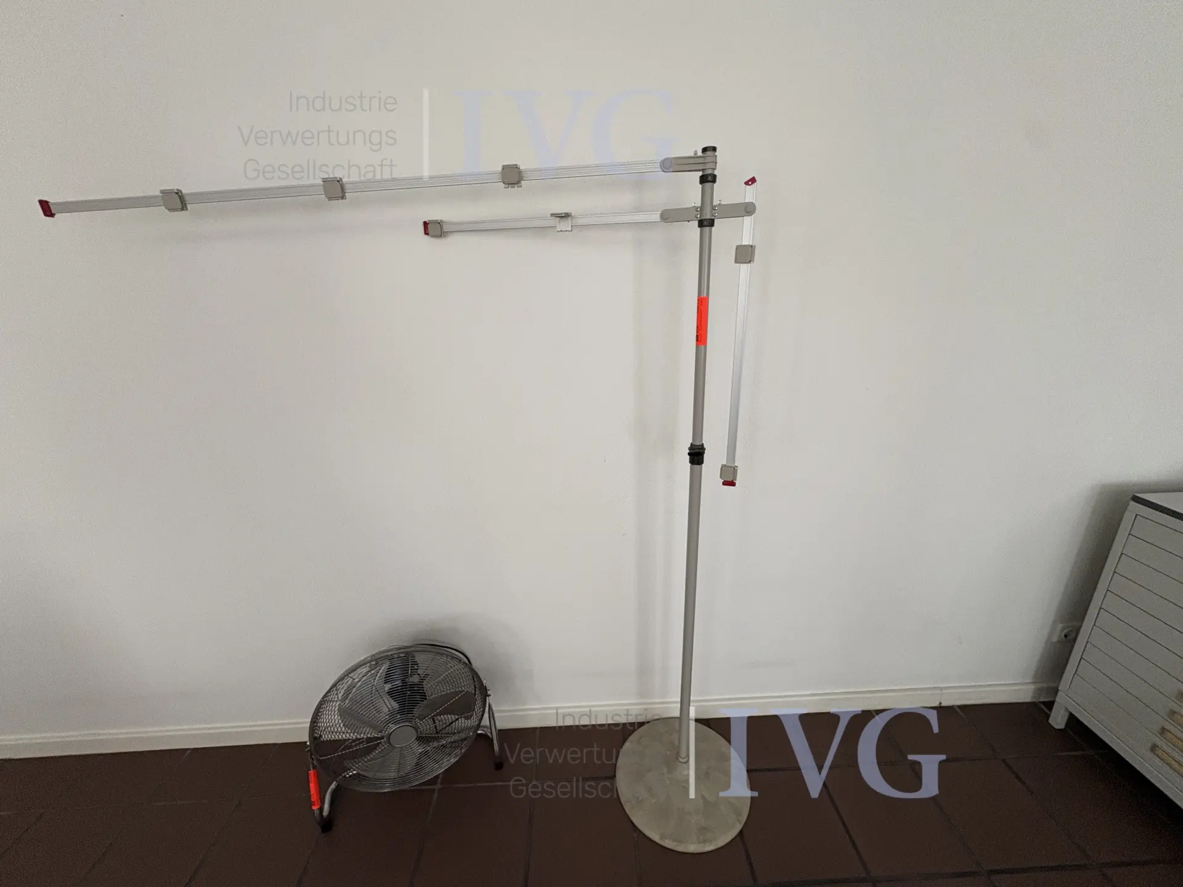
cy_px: 444
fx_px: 478
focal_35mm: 14
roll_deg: +2.3
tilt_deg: -18.1
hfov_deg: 102.1
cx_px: 592
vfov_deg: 85.7
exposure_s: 1/72
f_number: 2.2
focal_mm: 2.22
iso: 250
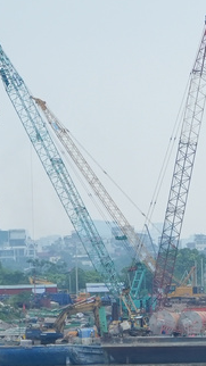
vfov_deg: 5.3
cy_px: 307
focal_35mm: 406
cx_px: 205
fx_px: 3945
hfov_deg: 3.0
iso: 1600
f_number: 6.3
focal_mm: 122
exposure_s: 1/500
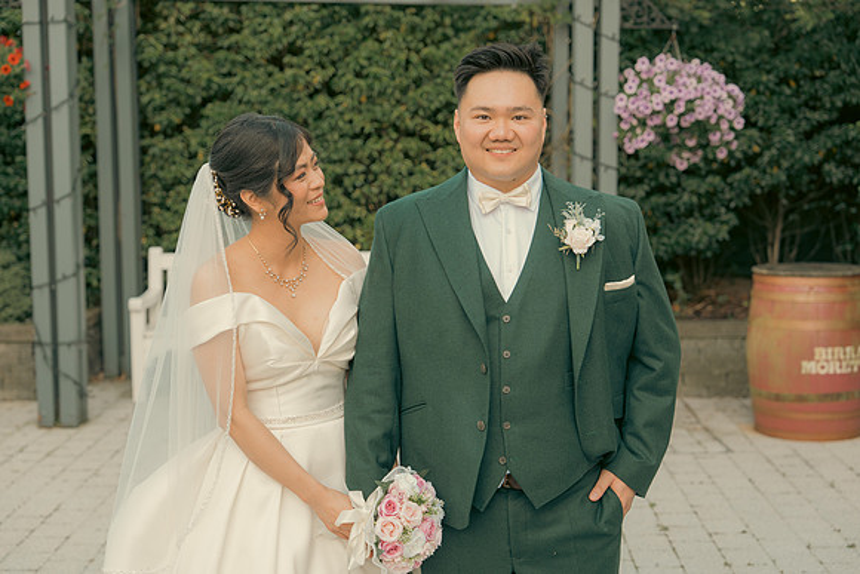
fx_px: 1386
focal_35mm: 58
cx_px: 430
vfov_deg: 23.4
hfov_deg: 34.5
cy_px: 287
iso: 125
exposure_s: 1/160
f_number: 3.5
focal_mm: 58
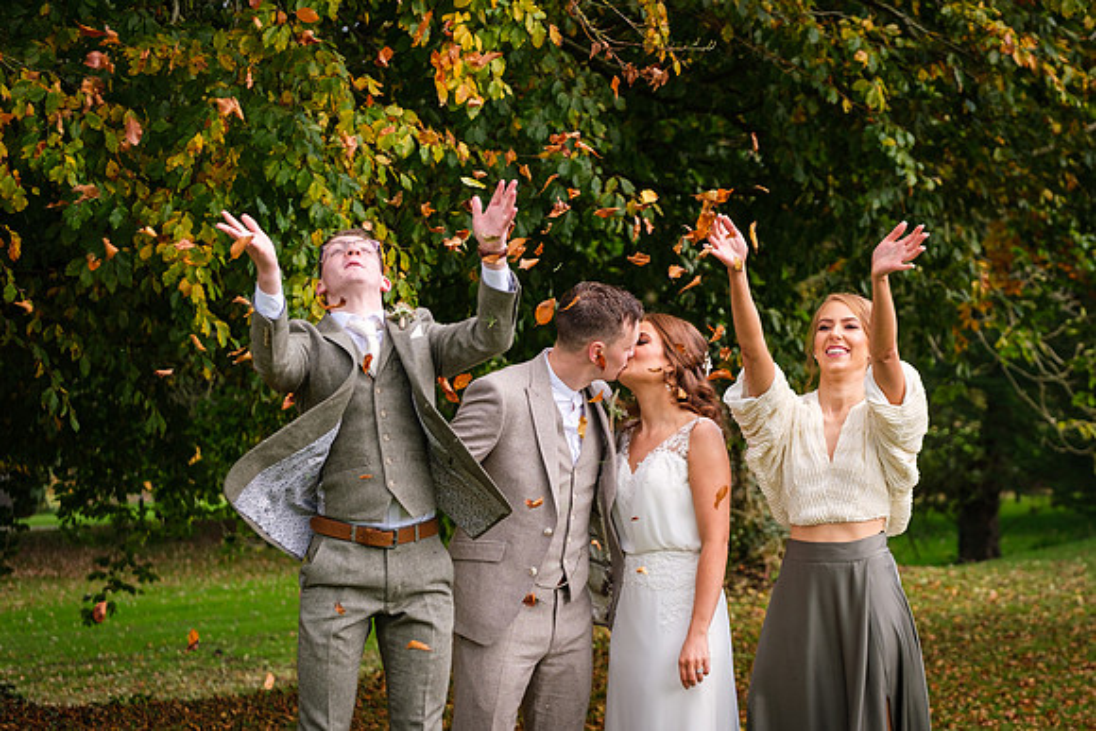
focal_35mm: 103
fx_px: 3149
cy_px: 395
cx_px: 673
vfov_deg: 13.2
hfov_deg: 19.7
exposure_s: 1/500
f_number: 2.8
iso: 250
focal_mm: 50
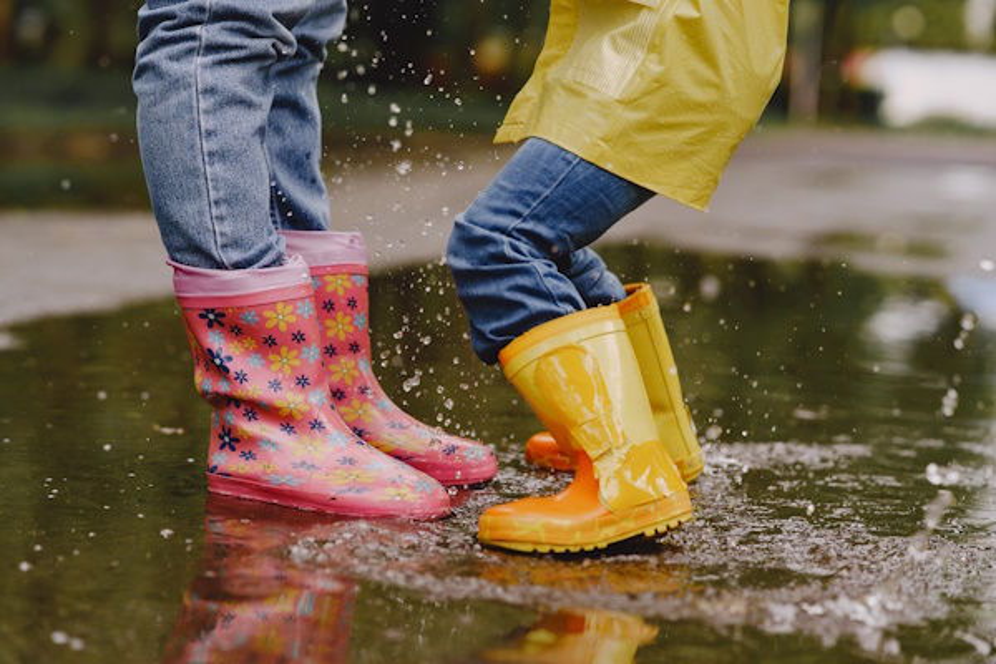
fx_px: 2351
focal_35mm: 85
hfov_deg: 23.9
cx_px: 498
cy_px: 332
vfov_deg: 16.1
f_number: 2.8
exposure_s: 1/1000
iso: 500
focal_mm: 85
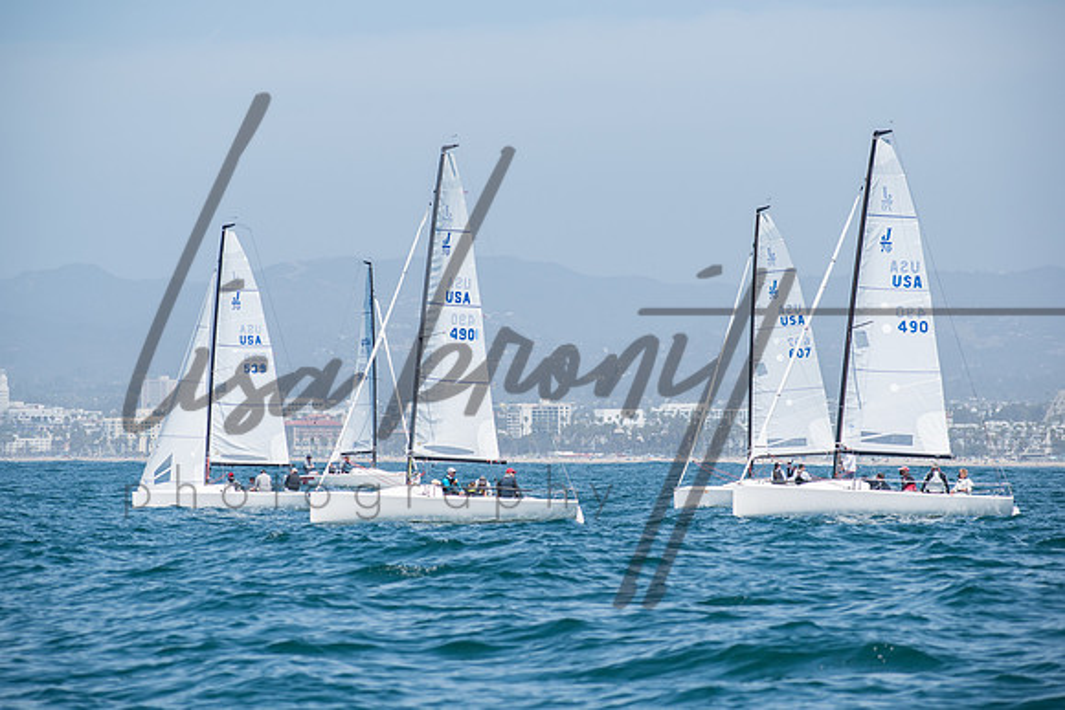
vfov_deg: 7.3
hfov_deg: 10.9
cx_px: 519
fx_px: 5572
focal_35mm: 188
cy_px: 355
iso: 200
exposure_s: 1/1000
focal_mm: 120
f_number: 6.3
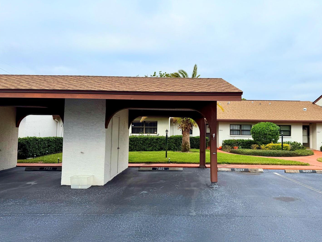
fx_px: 251
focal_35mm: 27
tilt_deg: +3.1
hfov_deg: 65.1
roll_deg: -0.7
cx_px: 178
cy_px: 117
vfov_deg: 51.4
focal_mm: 6.76
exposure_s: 1/1192
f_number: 1.78
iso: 80
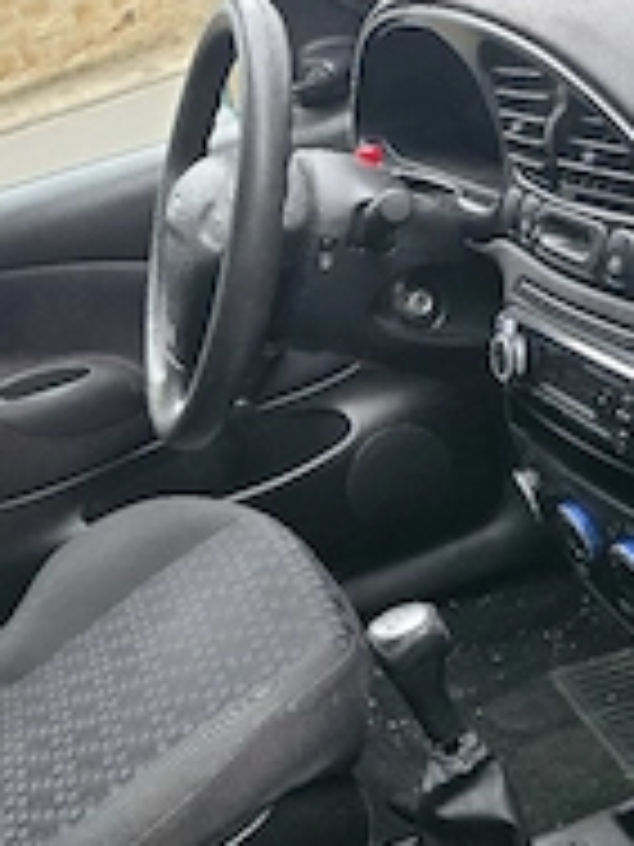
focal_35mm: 49
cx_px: 58
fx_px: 1197
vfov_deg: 38.9
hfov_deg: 28.5
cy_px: 428
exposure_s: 1/182
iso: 125
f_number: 1.7
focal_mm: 6.3
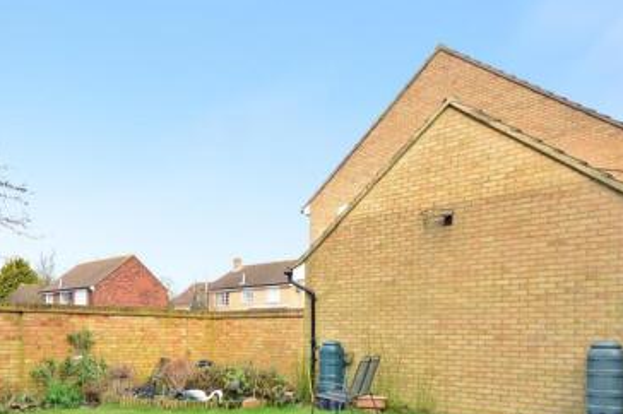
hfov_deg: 66.9
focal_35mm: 27
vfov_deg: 45.3
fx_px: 467
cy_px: 335
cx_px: 257
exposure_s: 1/400
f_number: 4
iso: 640
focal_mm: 10
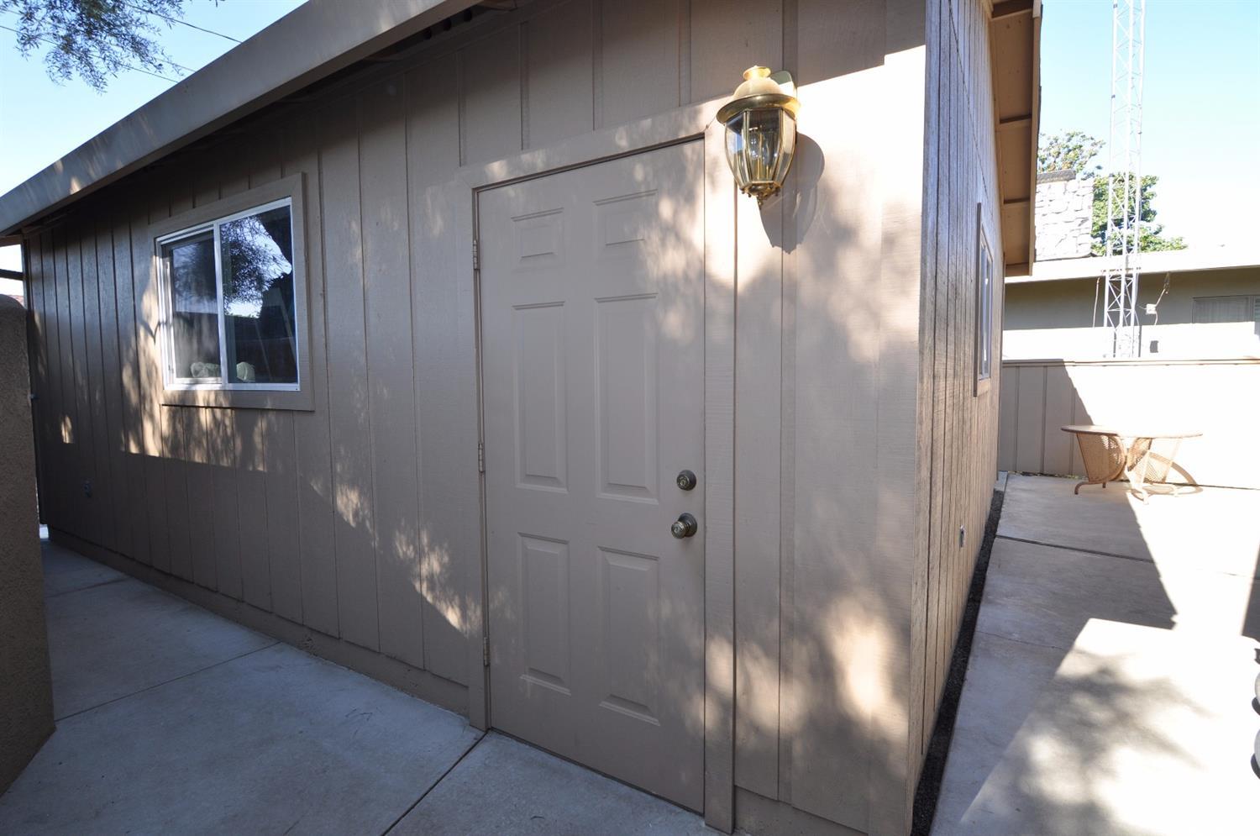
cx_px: 630
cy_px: 418
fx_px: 603
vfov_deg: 69.5
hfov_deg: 92.5
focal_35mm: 17
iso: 200
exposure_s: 1/125
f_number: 5.6
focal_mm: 11.5
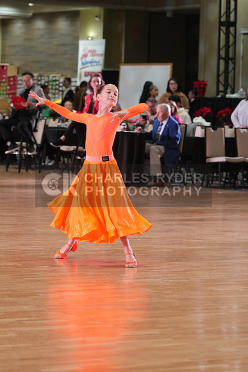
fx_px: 1611
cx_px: 124
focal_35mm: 156
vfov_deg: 13.2
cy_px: 186
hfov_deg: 8.8
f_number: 6.3
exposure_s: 1/200
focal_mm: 156
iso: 4000
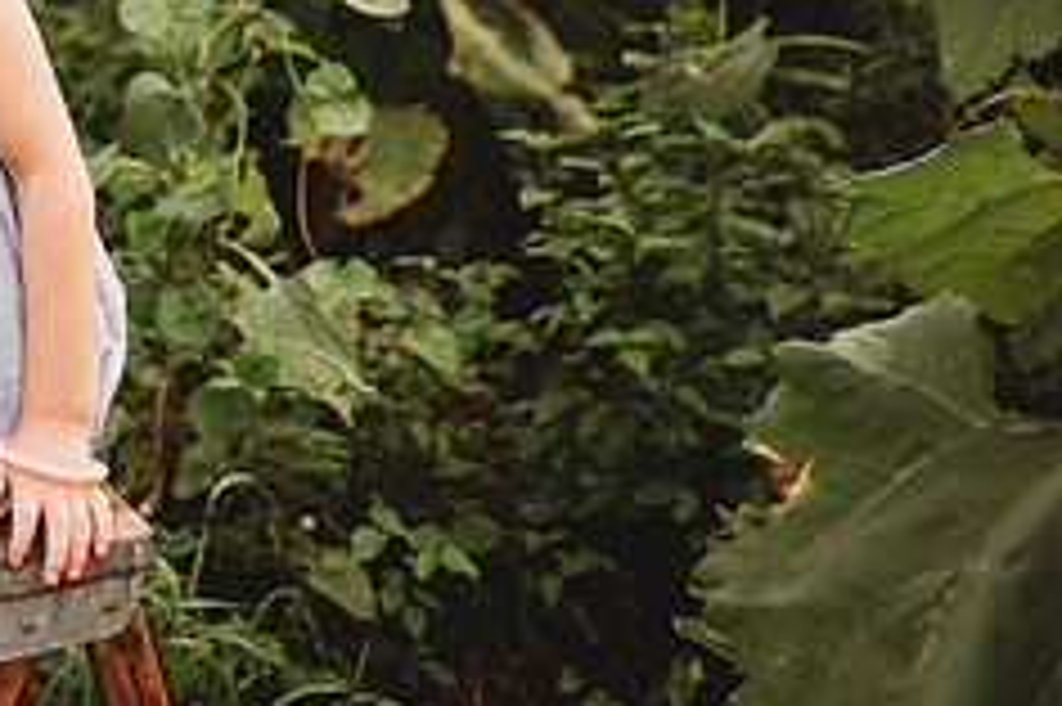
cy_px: -142
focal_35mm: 59
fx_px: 1739
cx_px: -76
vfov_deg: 21.3
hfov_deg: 30.7
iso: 125
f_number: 2.2
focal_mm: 24
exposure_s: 1/320
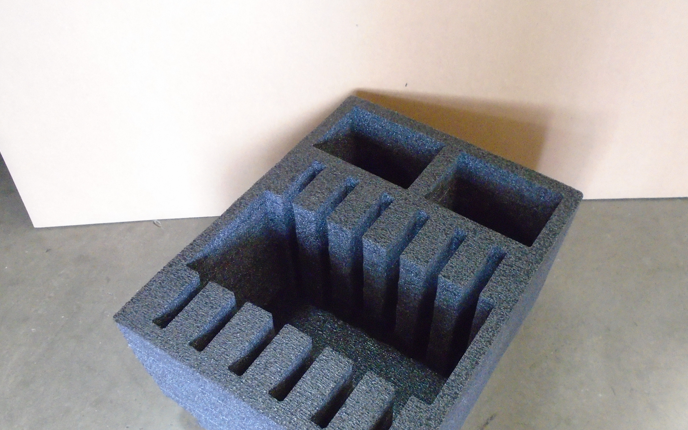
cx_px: 385
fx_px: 619
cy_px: 302
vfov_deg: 37.7
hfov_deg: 58.0
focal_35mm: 33
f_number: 3.2
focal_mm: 4.6
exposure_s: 1/25
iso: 800
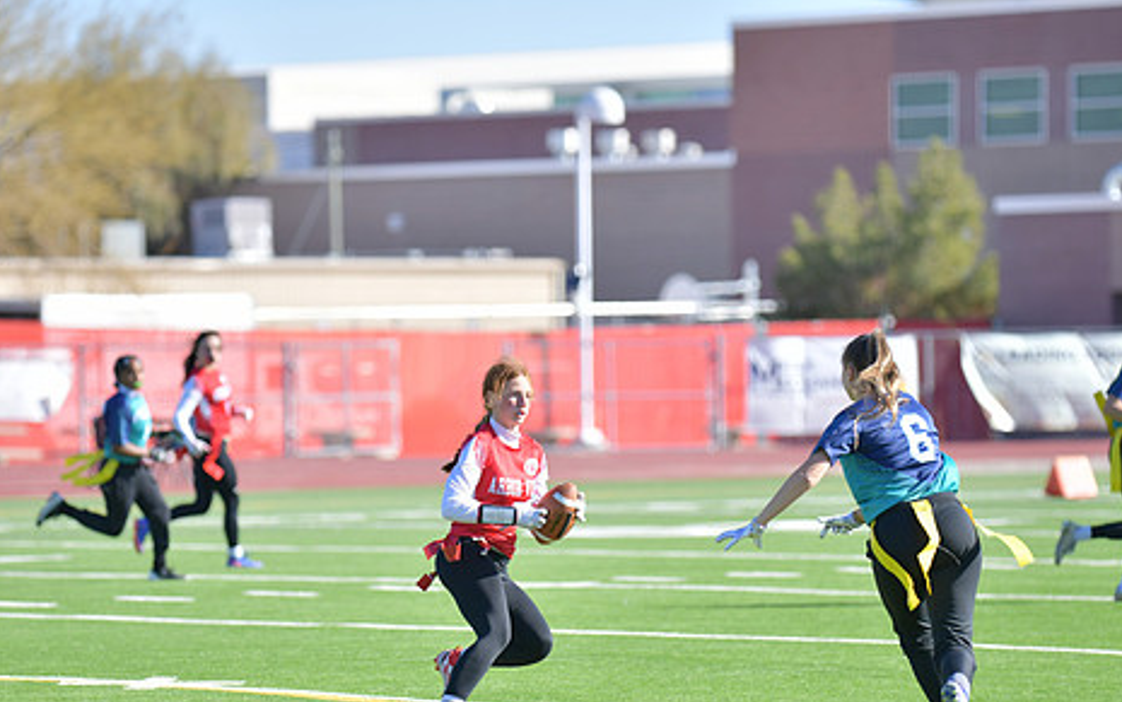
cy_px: 462
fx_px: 7586
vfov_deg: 5.3
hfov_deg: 8.5
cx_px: 536
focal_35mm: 248
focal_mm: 195
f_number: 2.8
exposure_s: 1/4000
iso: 400
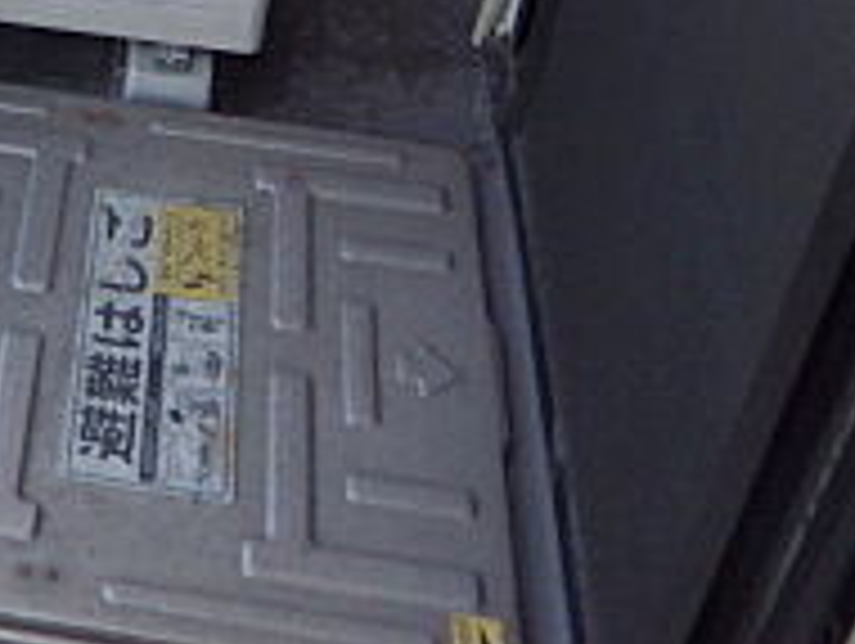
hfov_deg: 24.8
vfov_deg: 18.2
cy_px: -252
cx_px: -50
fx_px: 1830
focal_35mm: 74
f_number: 3.1
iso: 100
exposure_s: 1/200
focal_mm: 4
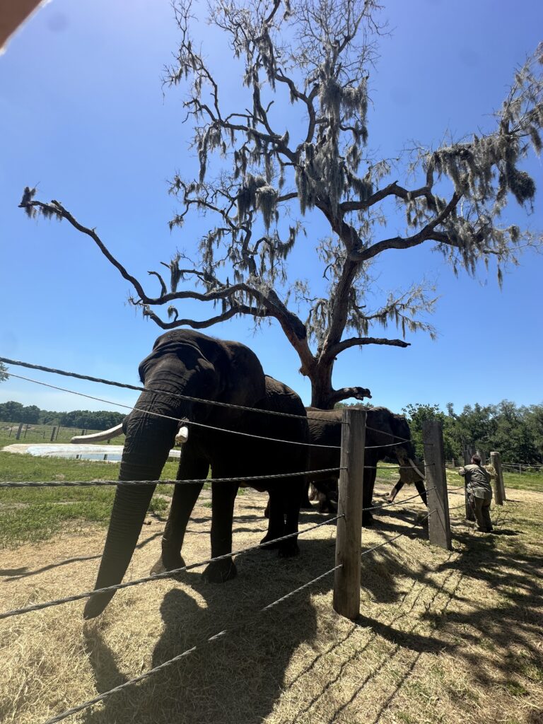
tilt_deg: +16.6
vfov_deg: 102.1
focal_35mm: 14
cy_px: 362
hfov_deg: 85.7
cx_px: 272
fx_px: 293
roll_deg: -4.1
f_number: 2.2
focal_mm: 2.22
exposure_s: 1/1233
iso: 40
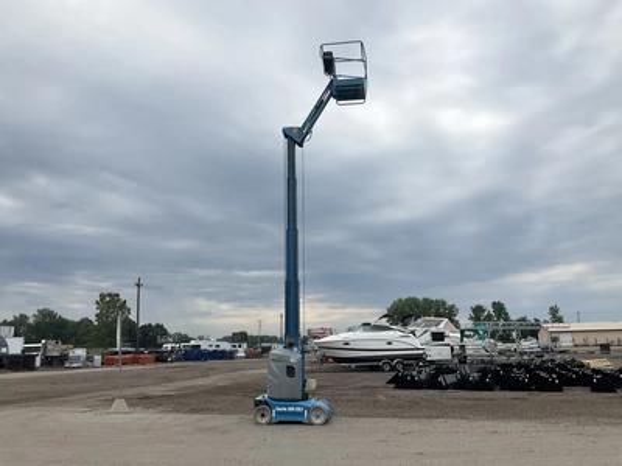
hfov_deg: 61.7
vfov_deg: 48.2
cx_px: 311
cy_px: 233
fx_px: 521
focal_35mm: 29
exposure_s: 1/2320
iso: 25
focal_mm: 3
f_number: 1.8
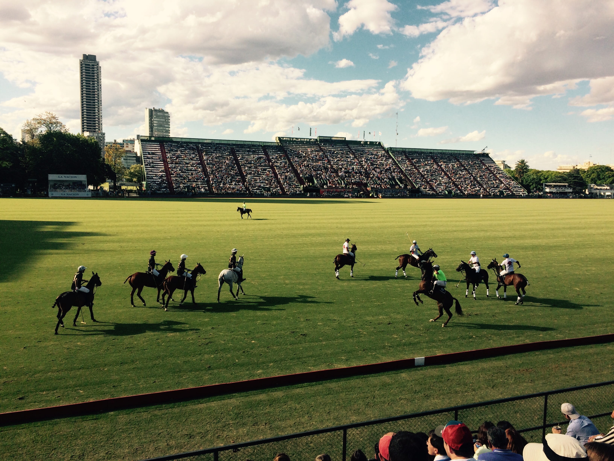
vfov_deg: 48.2
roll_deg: -0.6
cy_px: 230
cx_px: 307
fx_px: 514
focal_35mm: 29
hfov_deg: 61.7
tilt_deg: -6.5
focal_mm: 4.15
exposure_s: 1/2160
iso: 32
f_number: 2.2
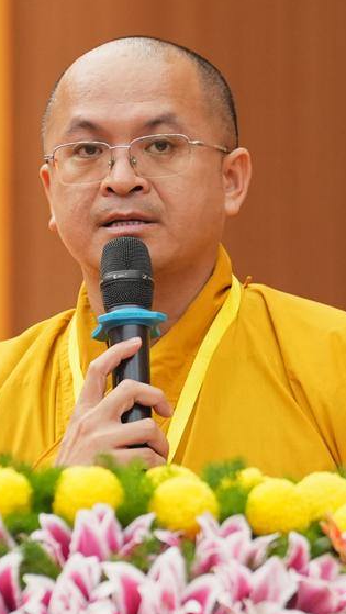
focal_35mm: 674
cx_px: 116
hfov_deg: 1.8
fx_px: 10978
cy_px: 275
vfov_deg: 3.2
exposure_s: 1/125
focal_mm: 200
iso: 2500
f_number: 3.5
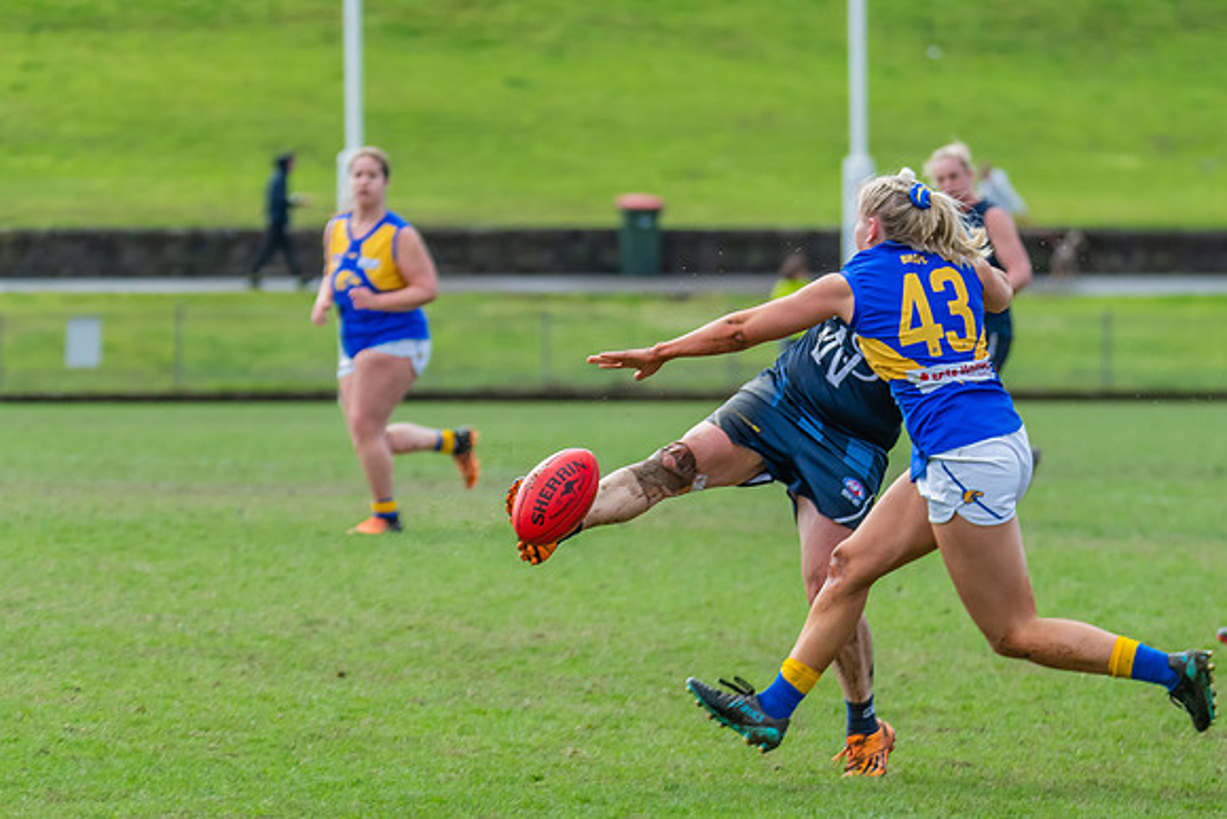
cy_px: 355
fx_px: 11319
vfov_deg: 4.1
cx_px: 901
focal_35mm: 332
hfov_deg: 6.2
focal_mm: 220
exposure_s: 1/1600
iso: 800
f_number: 5.6
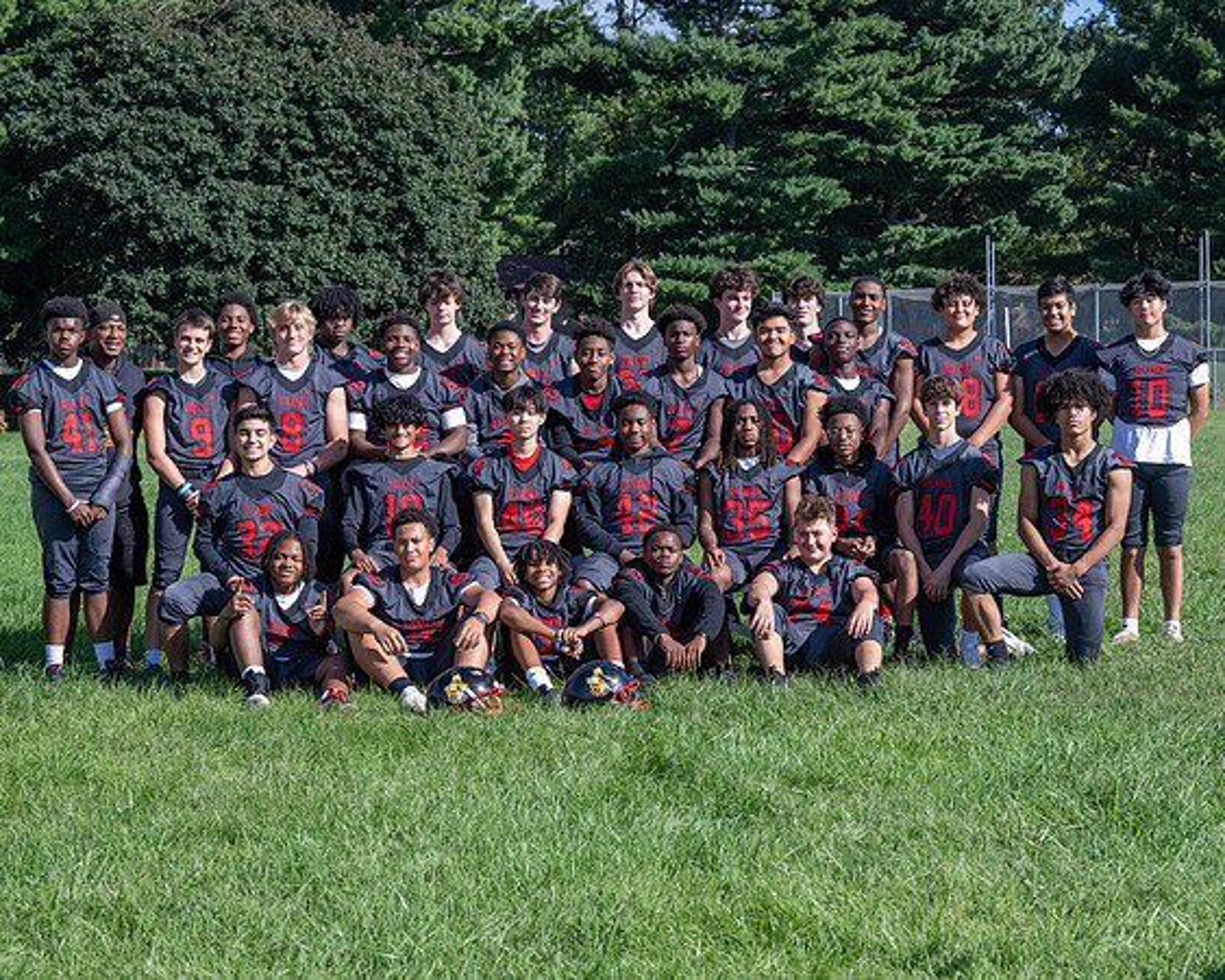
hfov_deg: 21.5
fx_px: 3231
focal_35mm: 89
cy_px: 531
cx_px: 676
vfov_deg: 17.2
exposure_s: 1/500
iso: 400
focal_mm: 73
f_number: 8
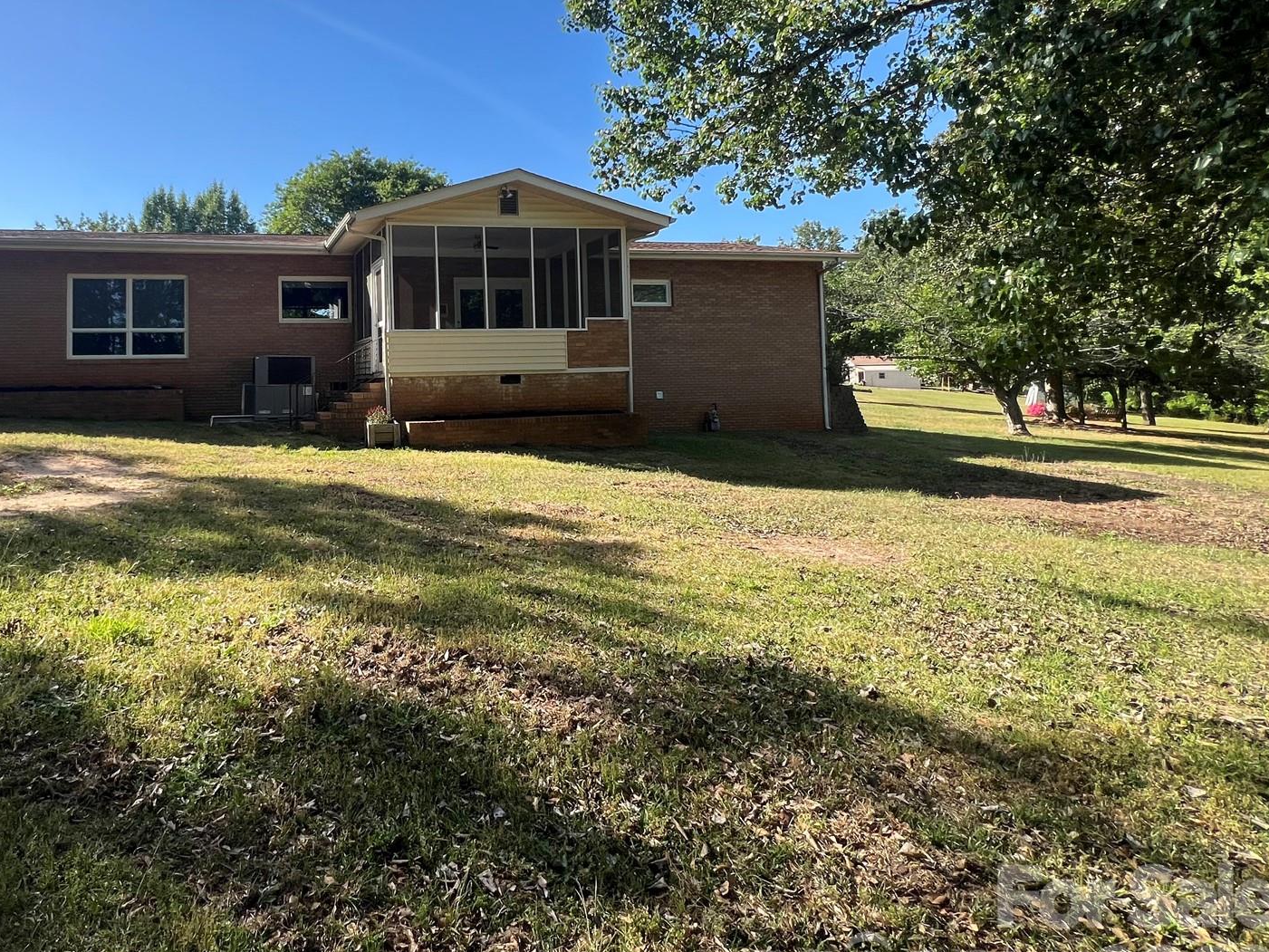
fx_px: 697
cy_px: 347
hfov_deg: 79.8
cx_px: 359
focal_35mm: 19
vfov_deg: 67.5
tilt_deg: +3.1
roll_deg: +0.7
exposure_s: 1/708
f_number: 1.8
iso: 32
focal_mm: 1.57
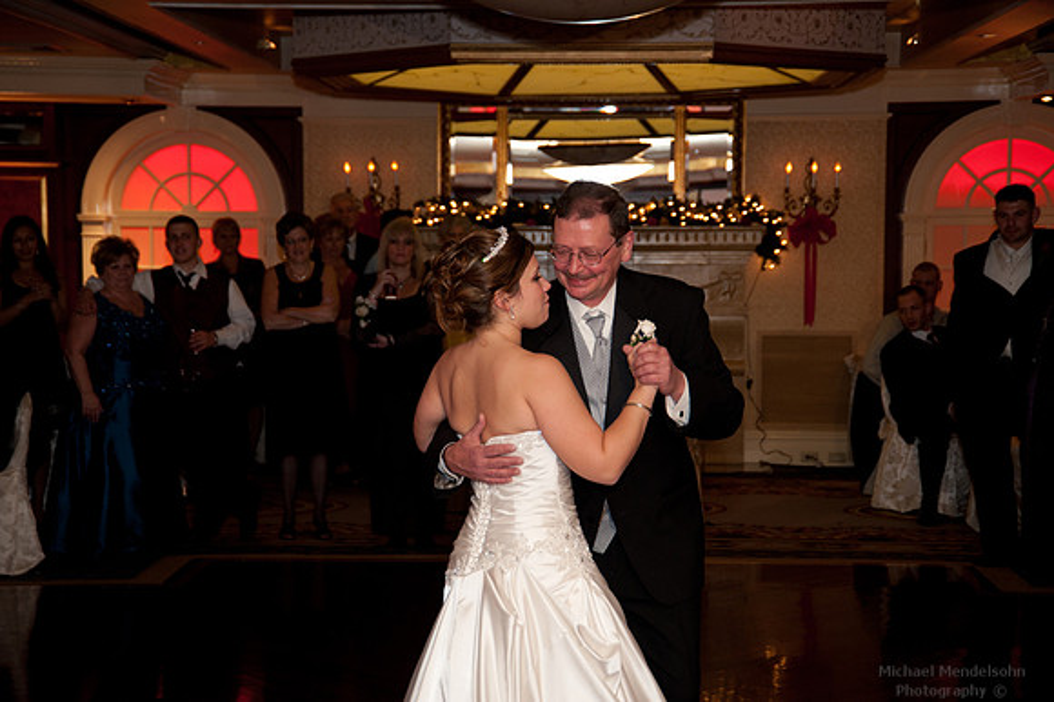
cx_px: 527
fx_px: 2048
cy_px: 351
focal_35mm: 70
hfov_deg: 28.9
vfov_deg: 19.4
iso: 1250
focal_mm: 70
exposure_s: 1/60
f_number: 5.3
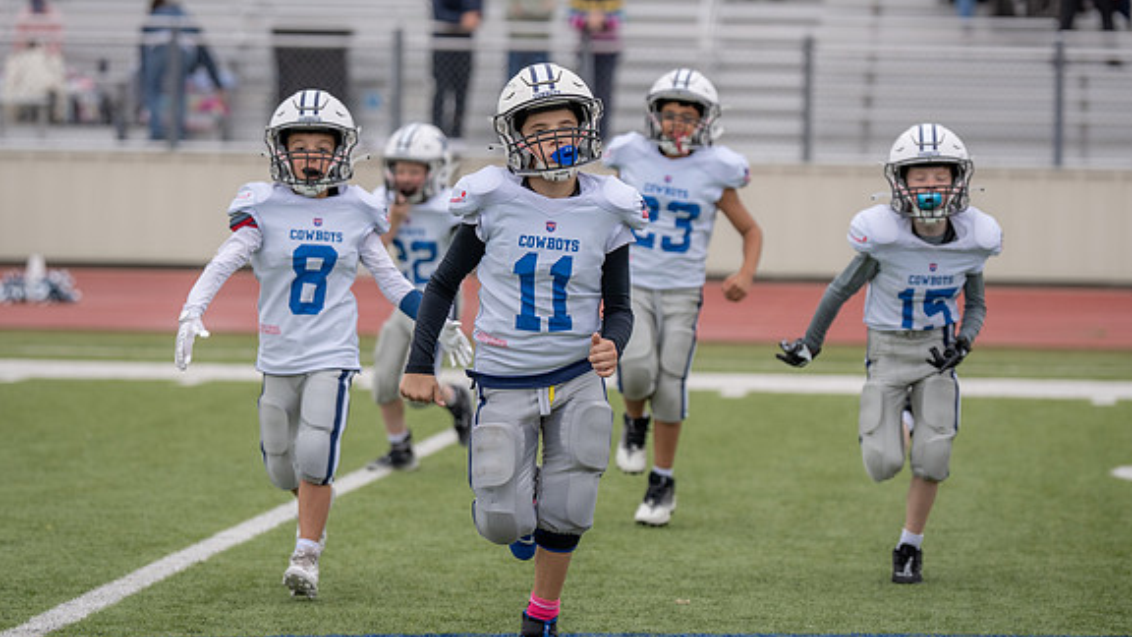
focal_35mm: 200
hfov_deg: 10.8
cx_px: 503
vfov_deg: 6.1
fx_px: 6003
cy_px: 288
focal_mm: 130
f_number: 2.8
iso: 200
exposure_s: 1/1250
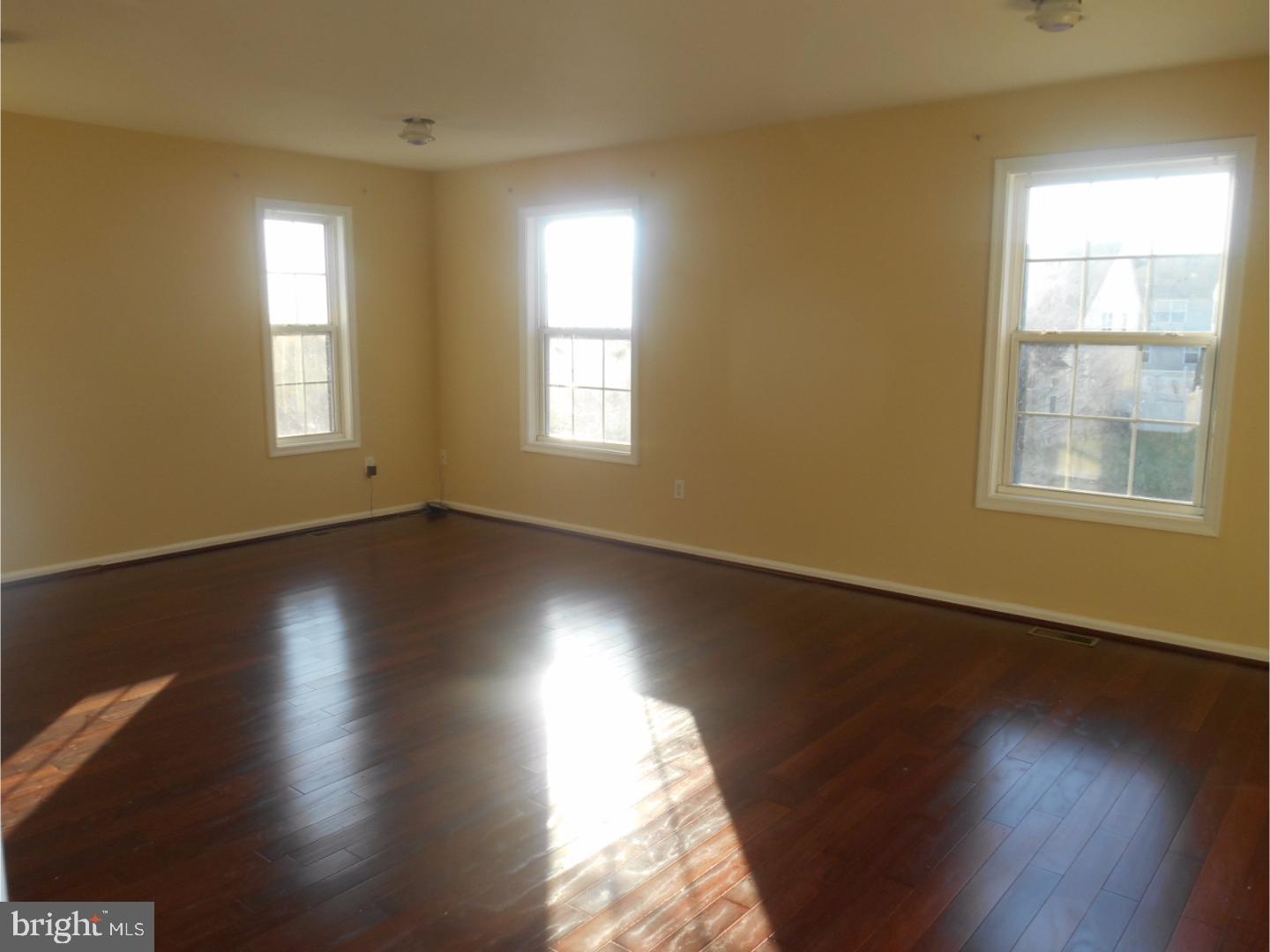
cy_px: 476
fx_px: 954
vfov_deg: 53.1
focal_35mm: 26
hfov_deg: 67.3
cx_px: 635
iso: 80
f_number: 3.4
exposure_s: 1/60
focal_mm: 4.7
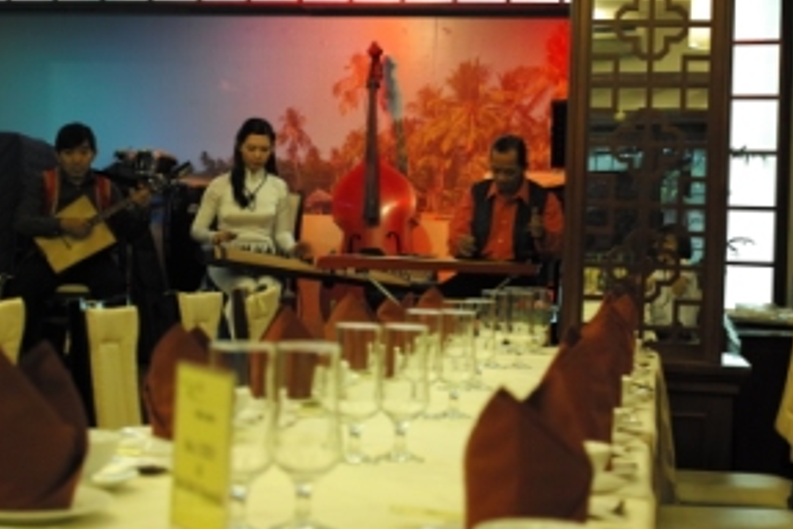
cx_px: 303
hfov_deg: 28.7
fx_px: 1542
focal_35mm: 70
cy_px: 219
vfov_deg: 19.4
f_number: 2.8
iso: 200
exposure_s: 1/13
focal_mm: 30
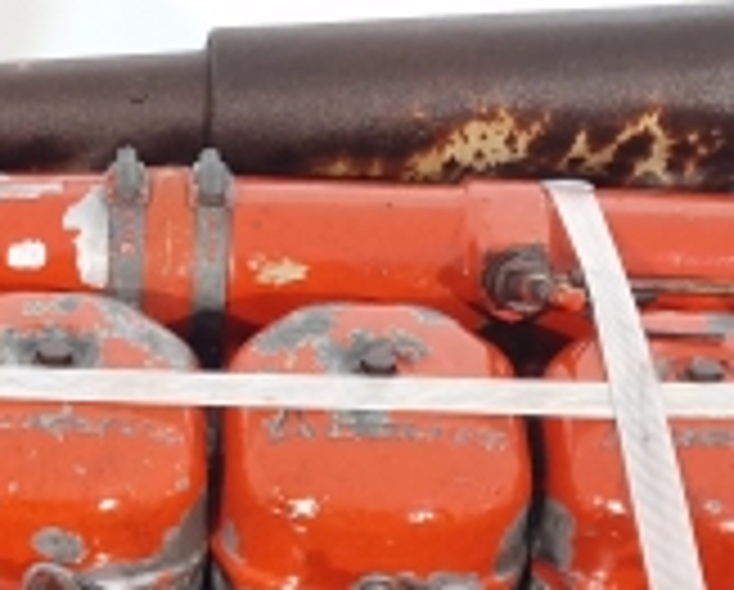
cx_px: 126
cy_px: 860
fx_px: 2394
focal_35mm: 110
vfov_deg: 13.3
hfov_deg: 17.3
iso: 160
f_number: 1.8
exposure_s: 1/50
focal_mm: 6.4
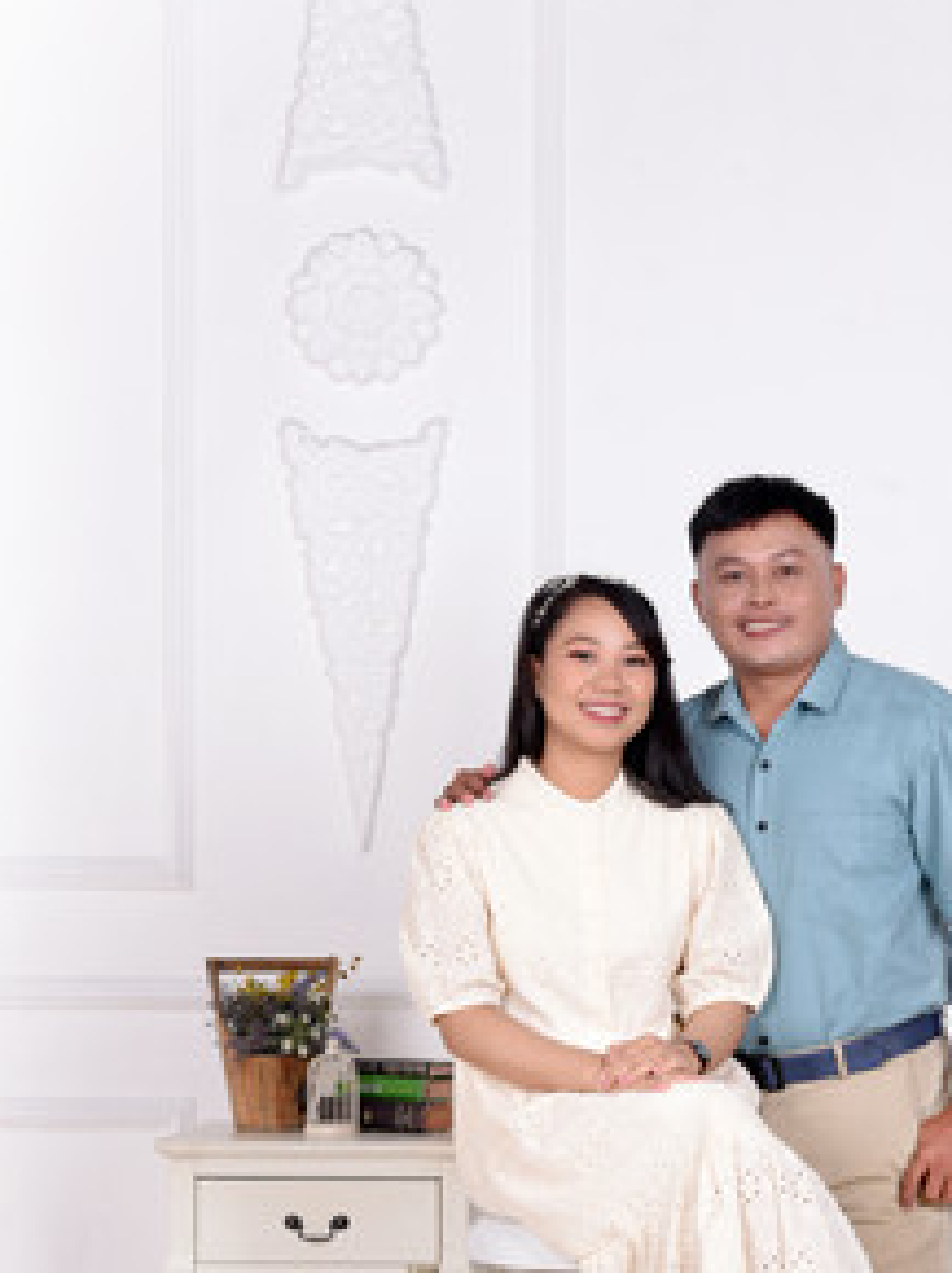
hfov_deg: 17.7
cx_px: 711
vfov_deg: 23.5
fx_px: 3048
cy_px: 860
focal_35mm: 83
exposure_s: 1/125
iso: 400
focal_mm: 50
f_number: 9
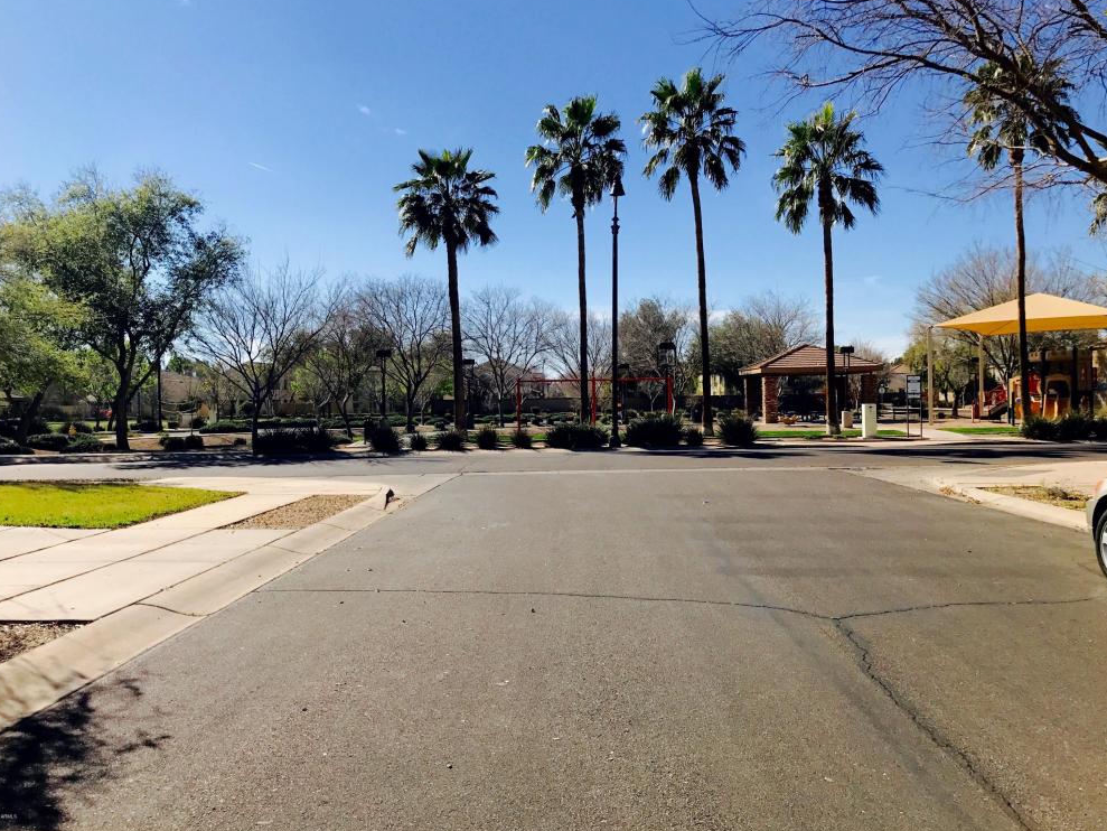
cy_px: 413
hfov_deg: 61.7
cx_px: 560
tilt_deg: +0.8
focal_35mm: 29
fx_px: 928
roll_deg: +0.7
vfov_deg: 48.2
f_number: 1.8
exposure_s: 1/3300
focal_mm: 3.99
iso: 20
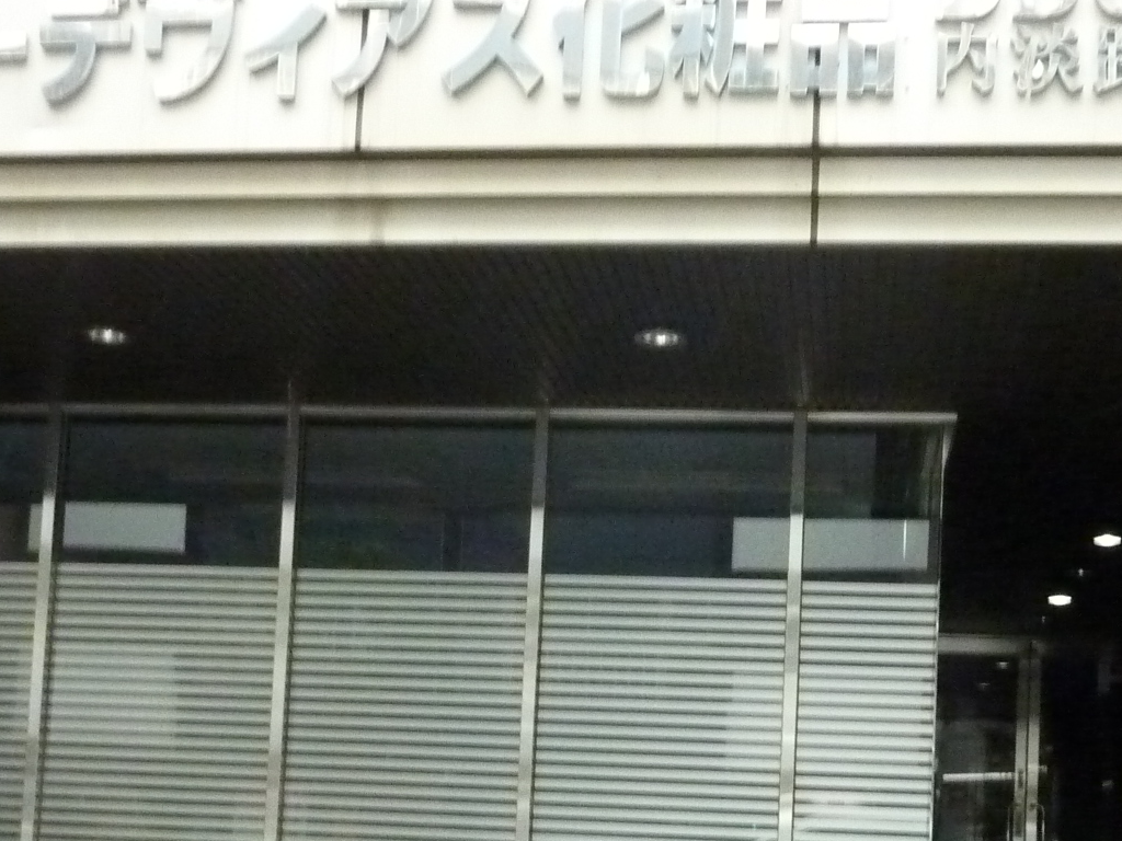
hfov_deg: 38.1
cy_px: 725
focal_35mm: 50
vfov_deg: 28.2
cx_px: 626
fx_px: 1621
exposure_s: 1/40
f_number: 3.3
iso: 800
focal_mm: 4.1
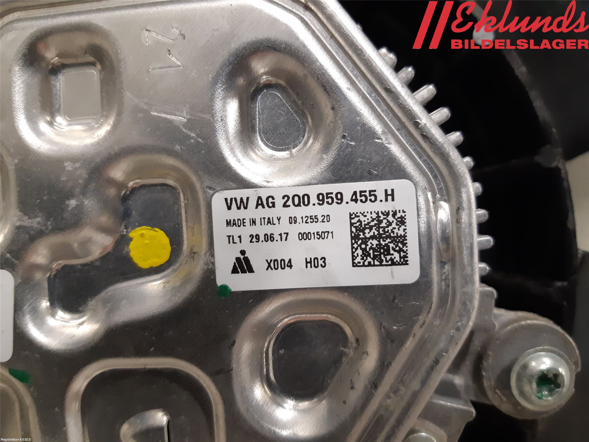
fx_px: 442
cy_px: 221
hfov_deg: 67.3
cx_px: 294
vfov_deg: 53.1
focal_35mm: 26
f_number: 1.7
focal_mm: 3.93
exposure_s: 1/50
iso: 200
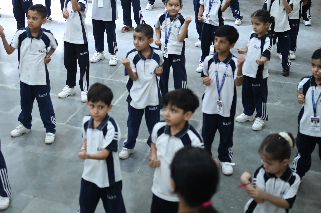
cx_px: 66
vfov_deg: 19.1
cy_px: 18
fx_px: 624
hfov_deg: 28.3
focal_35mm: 70
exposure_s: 1/160
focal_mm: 35
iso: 1000
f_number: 1.8
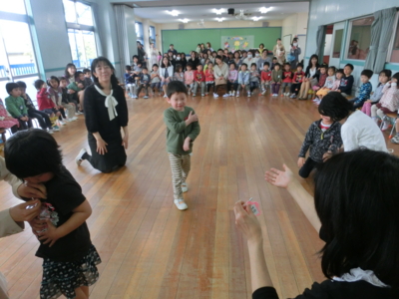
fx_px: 277
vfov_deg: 56.8
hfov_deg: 71.6
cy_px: 150
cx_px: 200
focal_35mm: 24
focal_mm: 4.24
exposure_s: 1/125
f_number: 3
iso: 250
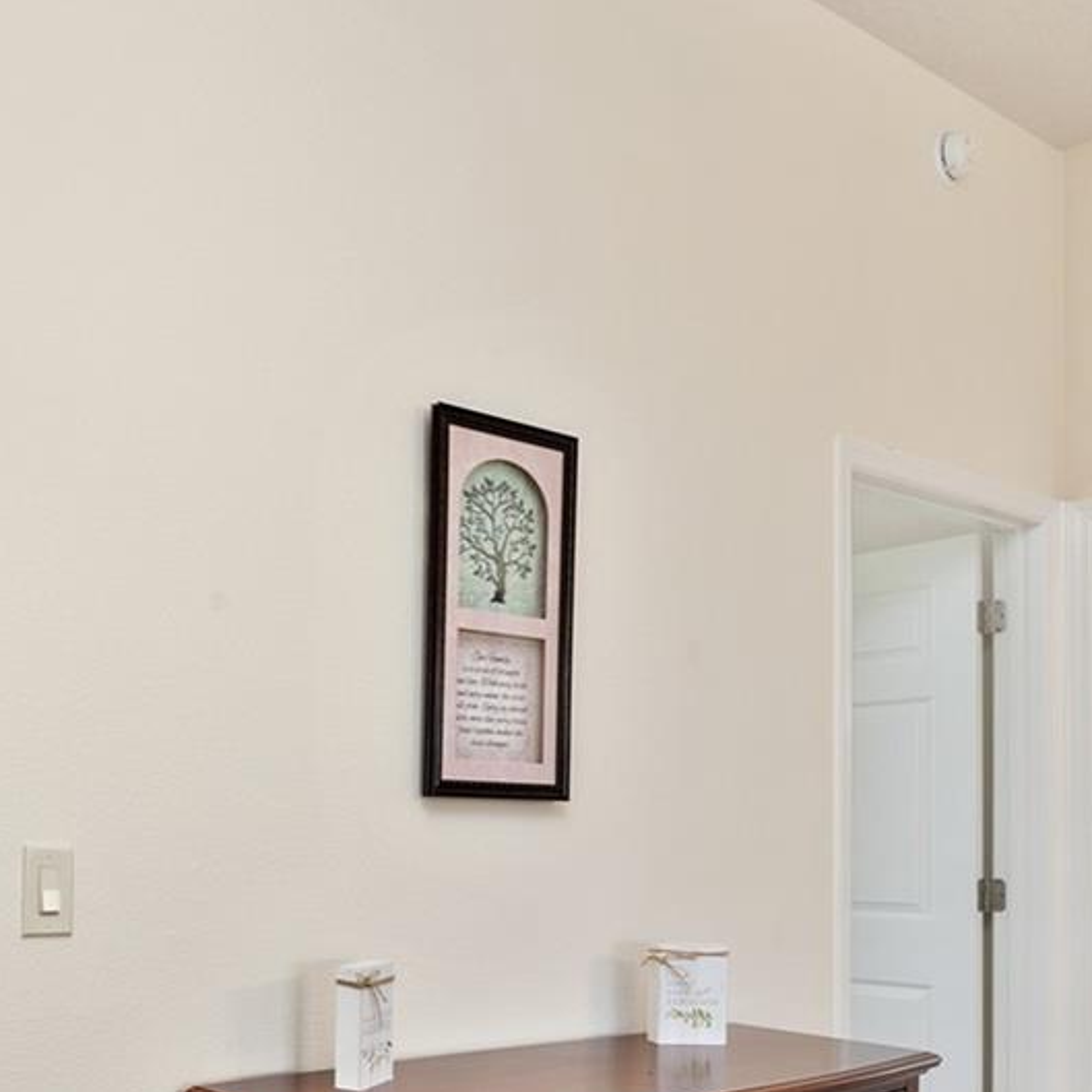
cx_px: 76
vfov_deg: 44.4
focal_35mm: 36
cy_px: 832
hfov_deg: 41.7
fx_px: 1285
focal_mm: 14
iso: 160
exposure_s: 1/5
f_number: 7.1
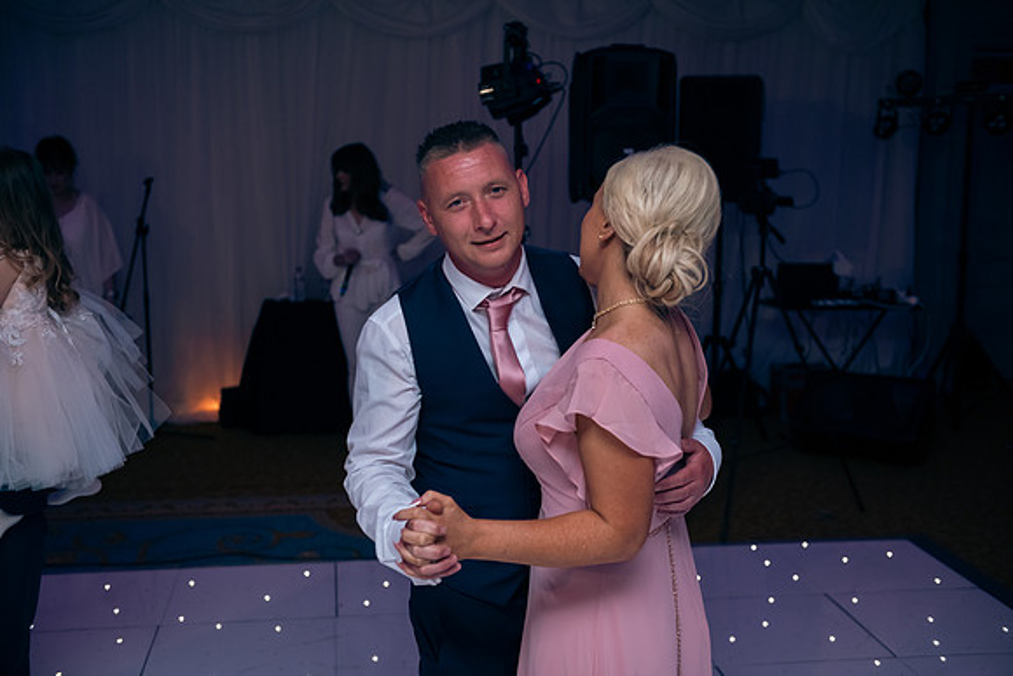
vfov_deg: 29.9
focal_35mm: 45
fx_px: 1266
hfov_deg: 43.6
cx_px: 506
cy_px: 338
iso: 800
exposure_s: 1/160
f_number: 3.5
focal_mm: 45
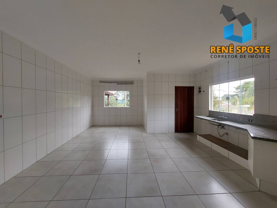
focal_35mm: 13
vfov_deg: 89.9
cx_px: 138
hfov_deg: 106.2
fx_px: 104
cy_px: 104
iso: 200
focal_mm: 1.74
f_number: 2.2
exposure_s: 1/60
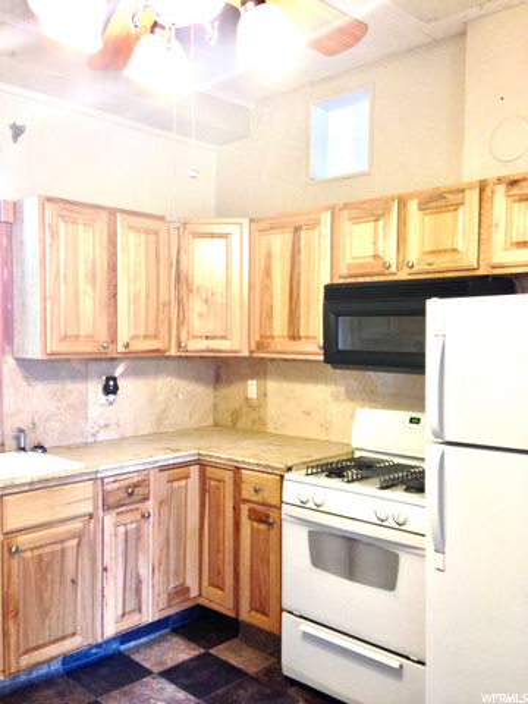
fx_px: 671
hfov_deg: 42.9
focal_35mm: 33
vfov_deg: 55.4
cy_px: 352
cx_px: 264
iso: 125
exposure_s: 1/20
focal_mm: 4.12
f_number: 2.4
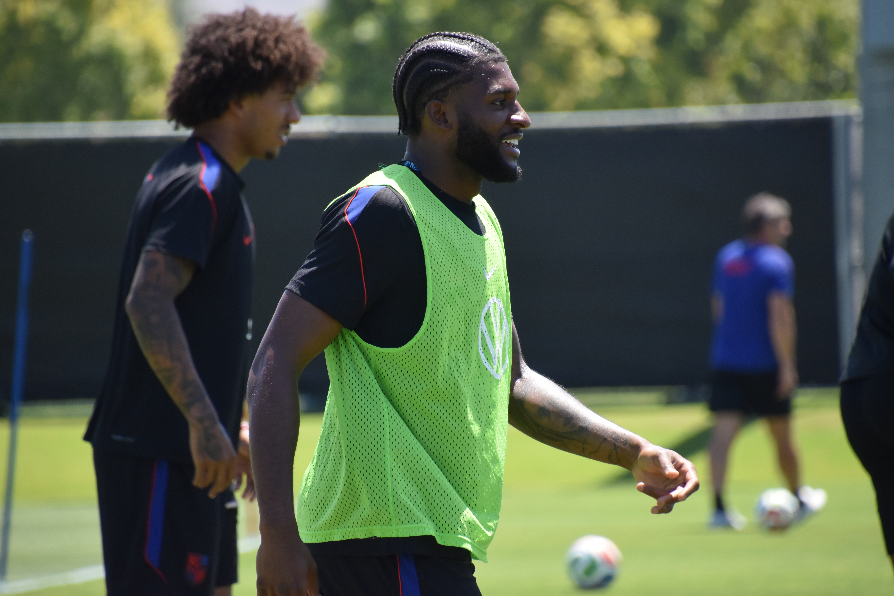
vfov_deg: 3.1
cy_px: 298
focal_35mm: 450
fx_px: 11174
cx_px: 447
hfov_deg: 4.6
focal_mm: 300
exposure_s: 1/1000
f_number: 6.3
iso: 720
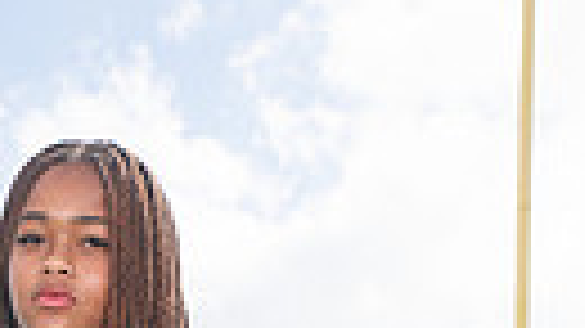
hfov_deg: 15.3
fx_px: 2140
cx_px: 18
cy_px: 971
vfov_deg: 7.7
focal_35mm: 138
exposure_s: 1/400
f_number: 7.1
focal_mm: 38
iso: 125
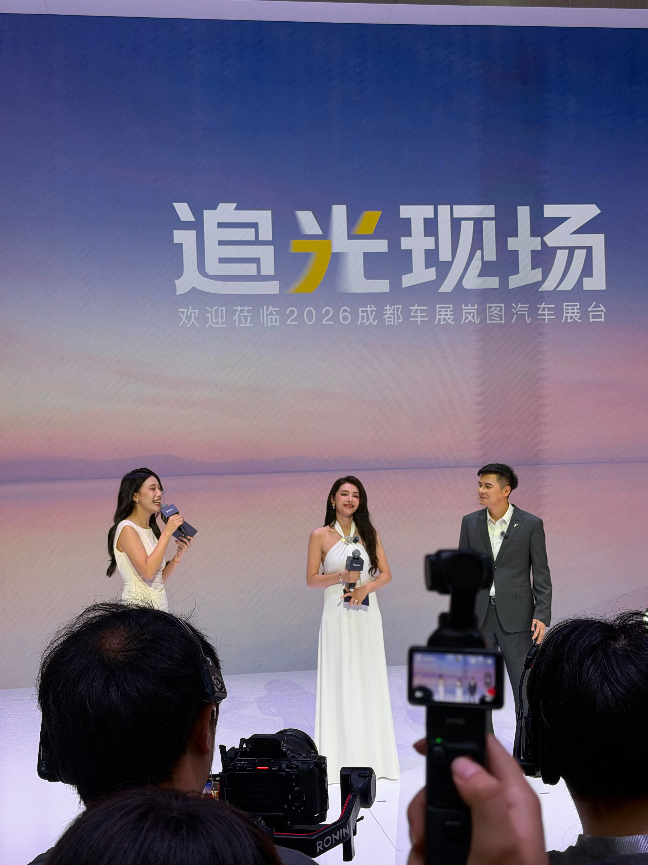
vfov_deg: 38.9
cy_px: 431
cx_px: 327
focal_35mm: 49
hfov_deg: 29.7
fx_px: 1223
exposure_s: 1/260
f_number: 1.78
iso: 64
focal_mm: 6.76
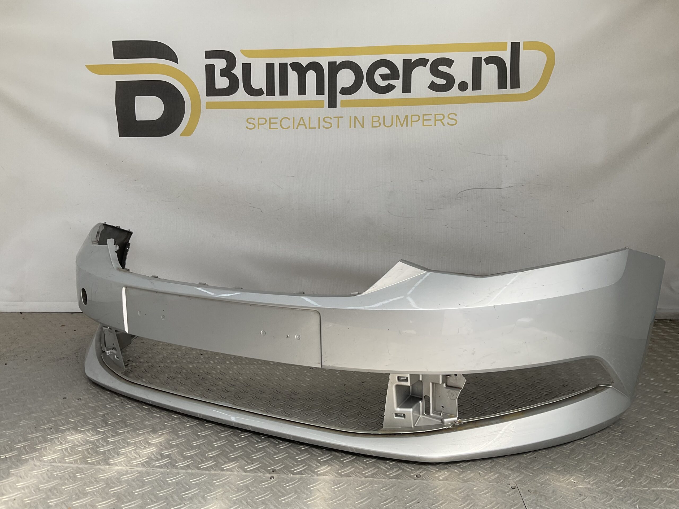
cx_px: 340
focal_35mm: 29
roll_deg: -1.1
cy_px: 254
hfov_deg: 61.7
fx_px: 569
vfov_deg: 48.2
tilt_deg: -8.8
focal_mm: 3
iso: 16
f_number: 1.8
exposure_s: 1/620
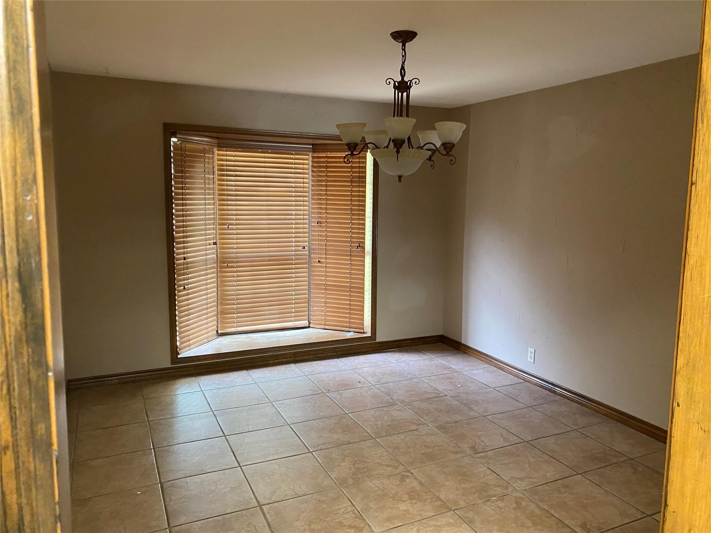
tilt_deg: -6.9
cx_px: 356
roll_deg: -2.1
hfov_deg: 67.3
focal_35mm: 26
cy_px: 266
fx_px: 534
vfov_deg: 53.1
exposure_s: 1/60
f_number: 1.8
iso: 400
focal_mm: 4.25
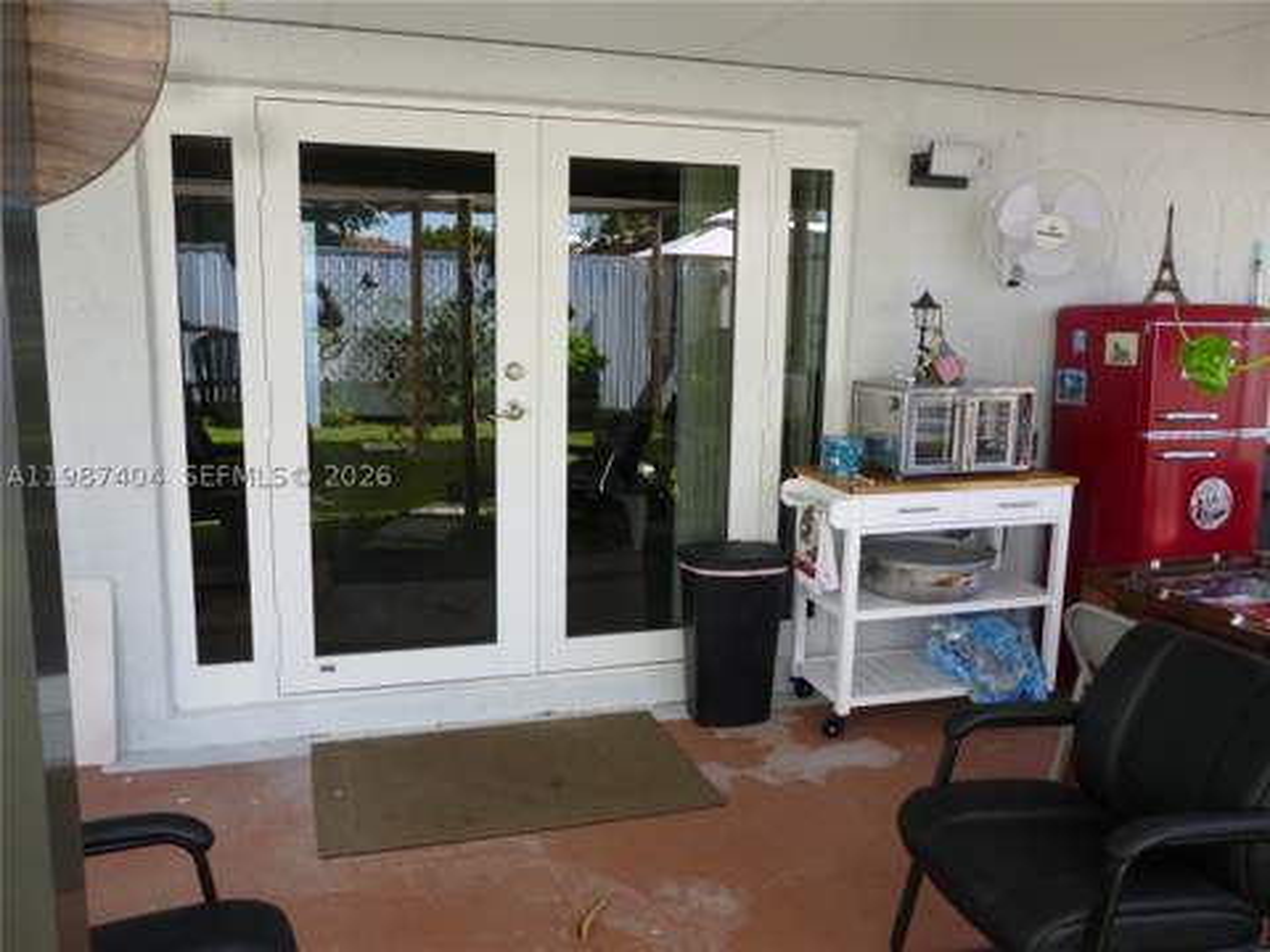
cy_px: 476
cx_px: 635
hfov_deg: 63.4
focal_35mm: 28
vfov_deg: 49.7
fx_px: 1027
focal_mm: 5
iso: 100
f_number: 3.1
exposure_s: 1/80
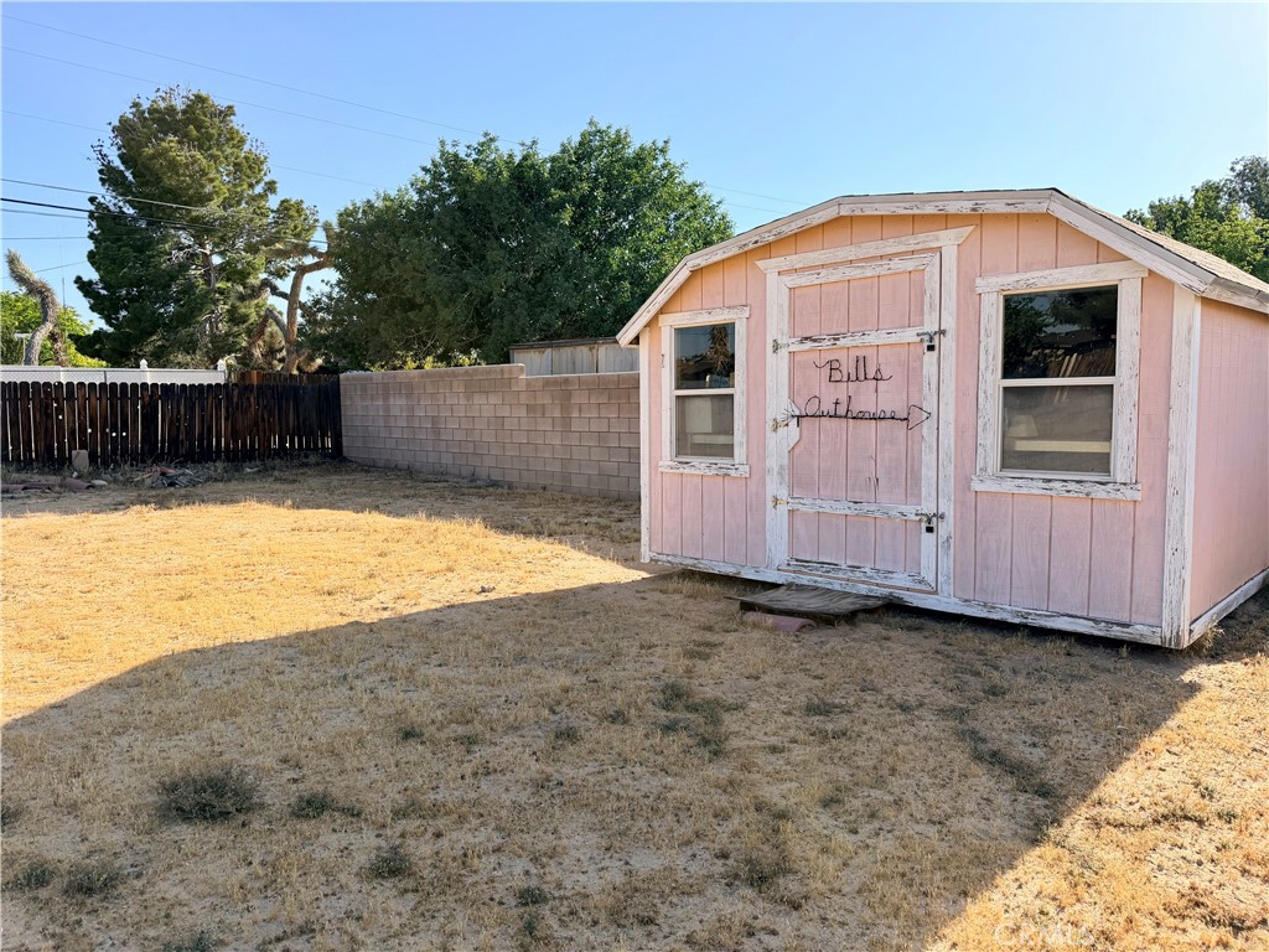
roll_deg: +0.4
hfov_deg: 71.6
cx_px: 634
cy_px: 476
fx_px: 880
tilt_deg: -3.8
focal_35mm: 24
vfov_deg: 56.8
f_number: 1.78
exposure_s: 1/4673
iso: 125
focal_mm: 6.76
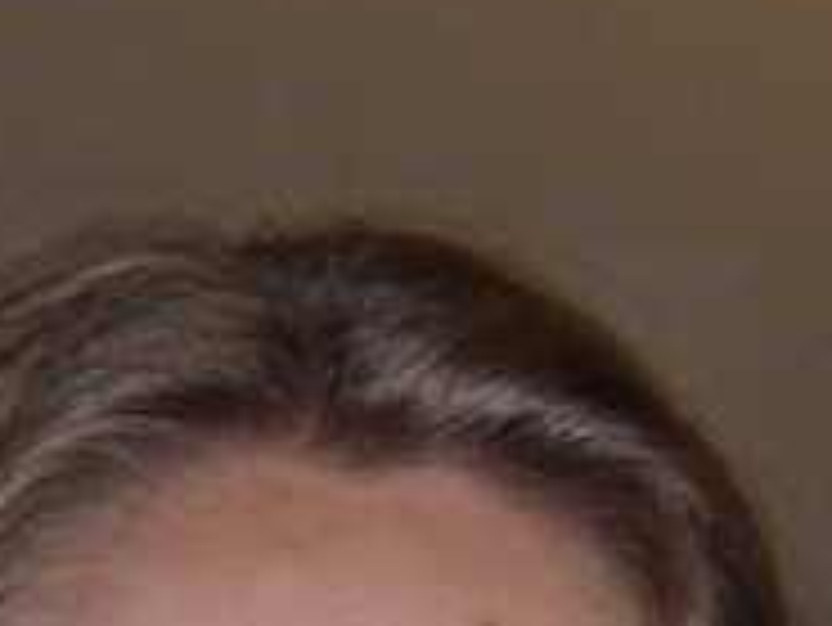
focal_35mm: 380
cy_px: 874
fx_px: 9139
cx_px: 256
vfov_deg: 3.9
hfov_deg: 5.2
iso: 100
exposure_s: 1/60
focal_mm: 9.1
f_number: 3.5
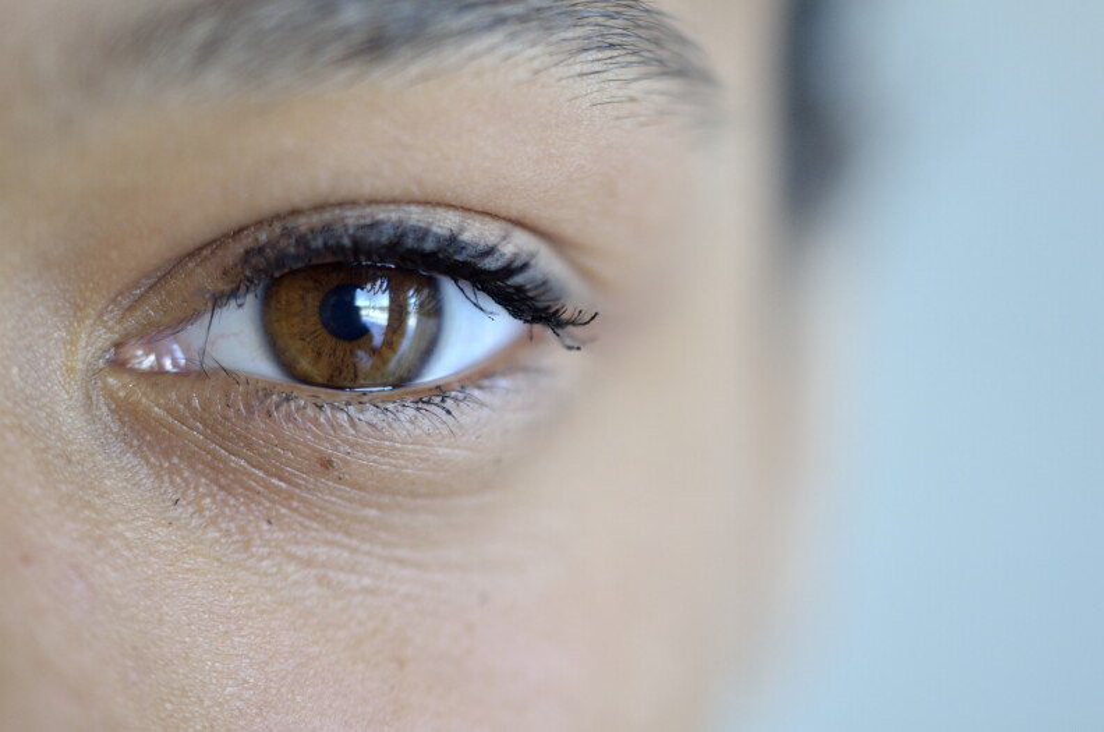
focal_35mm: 90
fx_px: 2755
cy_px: 366
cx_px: 552
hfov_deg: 22.7
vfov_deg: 15.1
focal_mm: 60
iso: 800
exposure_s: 1/160
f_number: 3.2
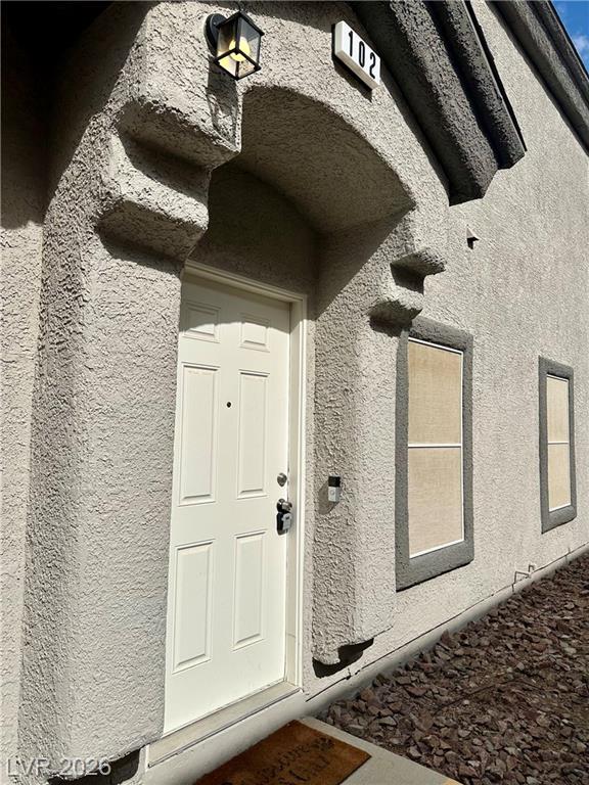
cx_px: 294
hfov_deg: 56.8
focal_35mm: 24
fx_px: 544
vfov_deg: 71.6
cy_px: 392
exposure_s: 1/12048
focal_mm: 6.86
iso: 80
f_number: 1.78
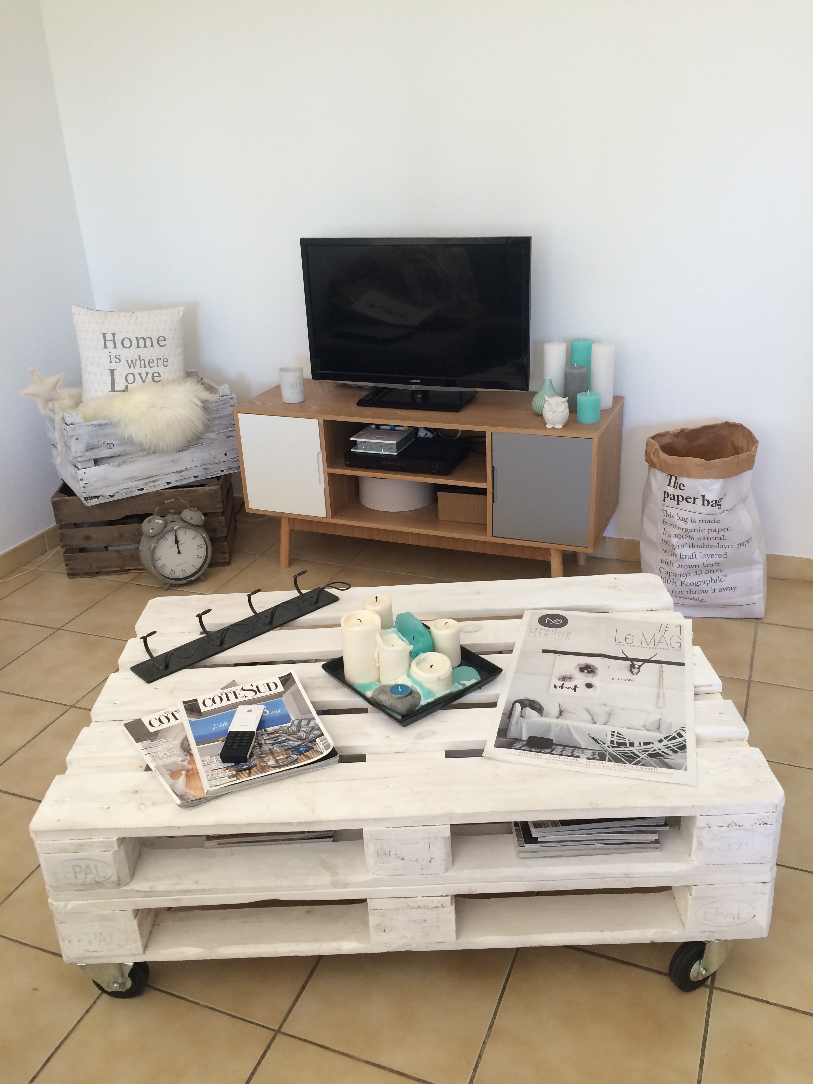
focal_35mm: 29
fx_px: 908
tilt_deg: -25.6
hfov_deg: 48.2
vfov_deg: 61.7
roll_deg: +3.5
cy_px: 542
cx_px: 406
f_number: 2.2
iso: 50
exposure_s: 1/30
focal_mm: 4.15
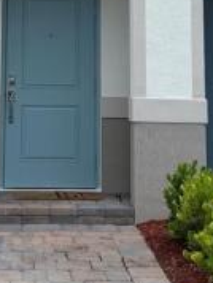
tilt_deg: +8.5
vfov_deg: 19.3
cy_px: -37
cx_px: 54
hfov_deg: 15.2
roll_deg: -0.7
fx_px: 794
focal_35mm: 97
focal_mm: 6.76
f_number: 1.78
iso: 100
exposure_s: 1/1949
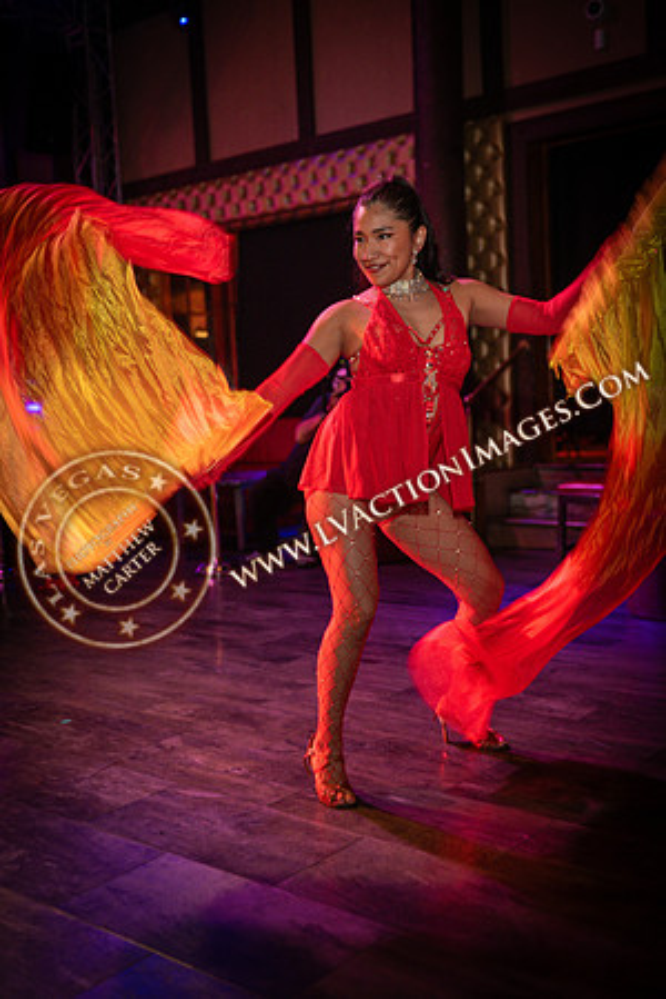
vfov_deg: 50.7
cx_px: 333
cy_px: 500
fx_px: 1054
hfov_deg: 35.1
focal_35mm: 38
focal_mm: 38
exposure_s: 1/100
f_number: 2.8
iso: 1600
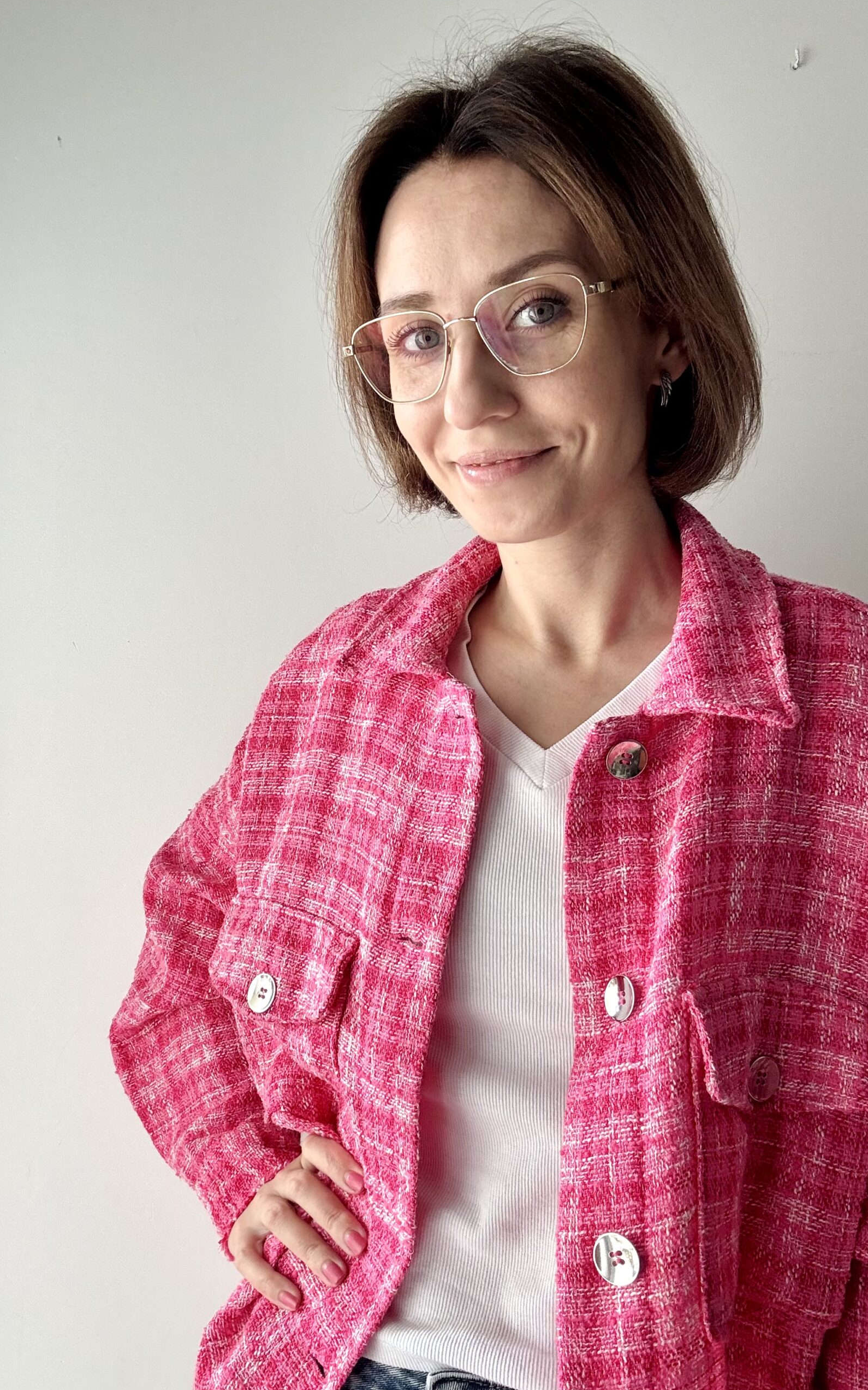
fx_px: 1211
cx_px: 388
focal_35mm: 32
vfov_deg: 59.7
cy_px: 692
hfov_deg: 39.4
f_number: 1.9
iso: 64
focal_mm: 2.69
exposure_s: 1/121
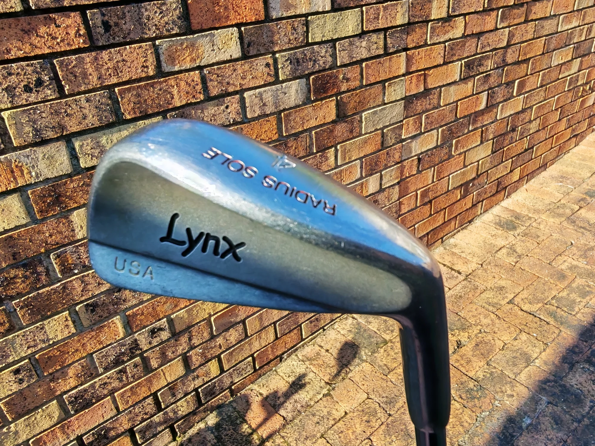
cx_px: 298
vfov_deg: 51.4
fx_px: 464
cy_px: 223
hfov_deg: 65.3
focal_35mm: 27
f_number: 2.2
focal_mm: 1.96
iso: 50
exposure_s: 1/500
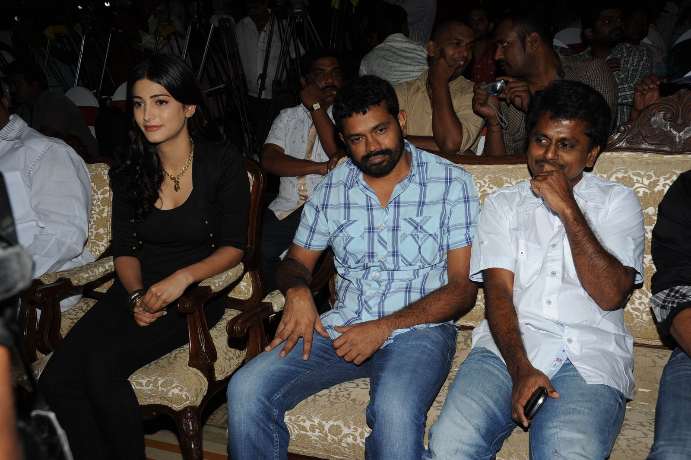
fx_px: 729
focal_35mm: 38
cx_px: 346
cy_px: 230
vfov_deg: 35.0
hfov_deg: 50.7
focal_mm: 38
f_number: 11
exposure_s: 1/125
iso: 200
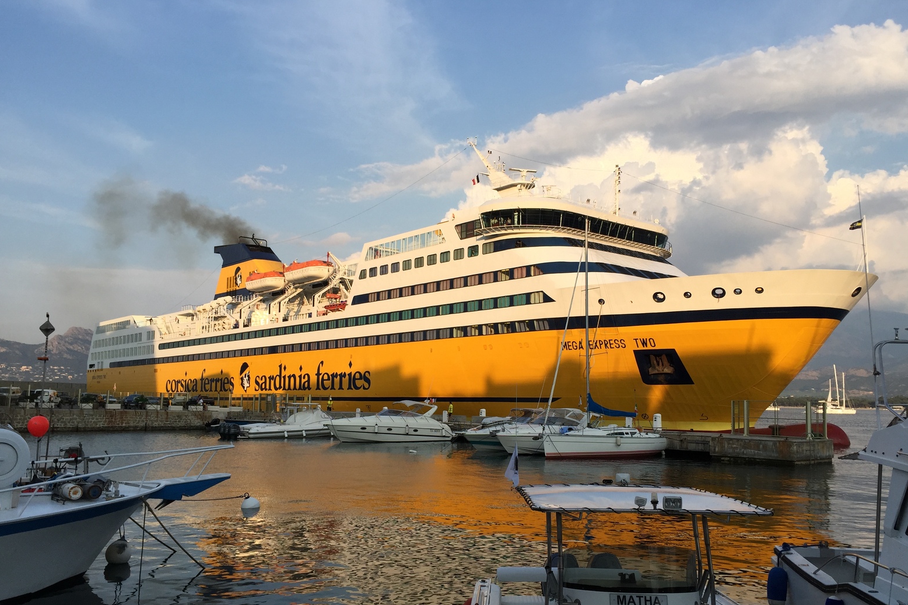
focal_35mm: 31
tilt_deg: +4.1
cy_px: 336
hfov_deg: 60.3
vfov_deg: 42.3
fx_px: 782
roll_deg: -1.9
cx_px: 465
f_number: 2.2
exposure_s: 1/1099
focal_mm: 4.15
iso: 32
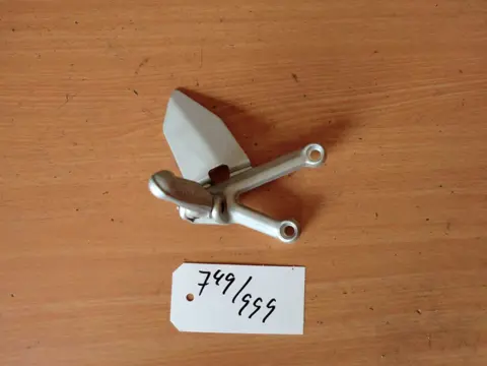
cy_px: 183
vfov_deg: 51.4
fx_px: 380
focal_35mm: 27
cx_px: 244
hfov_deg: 65.3
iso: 50
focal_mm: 4.9
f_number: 3.2
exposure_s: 1/60
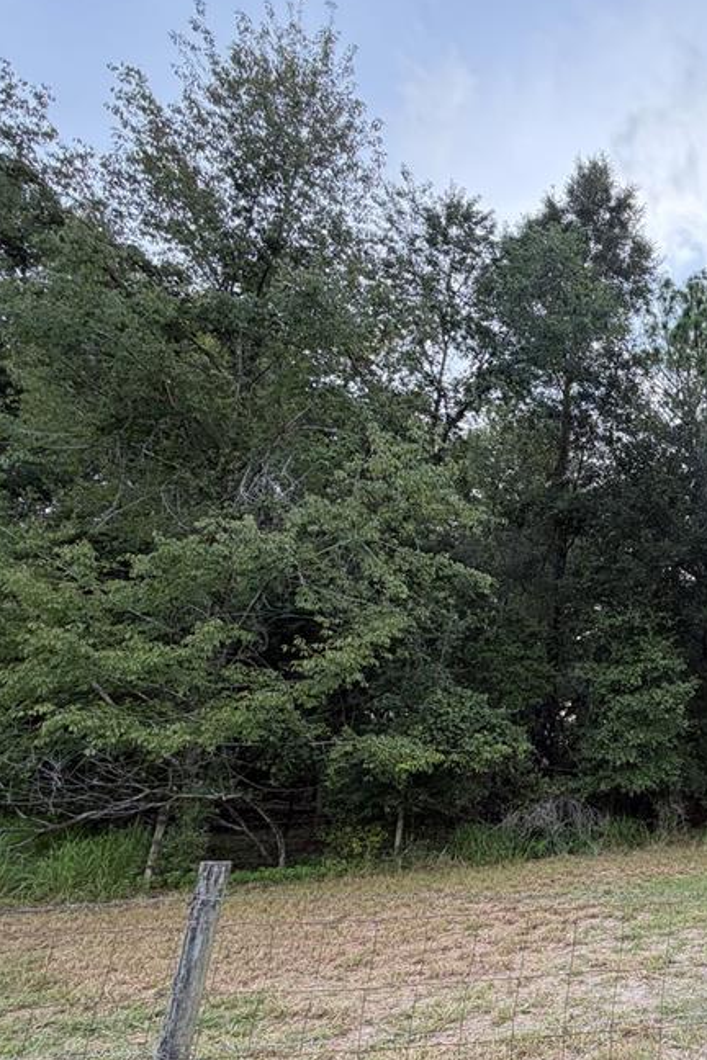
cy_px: 605
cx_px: 754
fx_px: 677
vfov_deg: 75.7
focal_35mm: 23
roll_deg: +0.3
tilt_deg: +12.4
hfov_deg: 44.1
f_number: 2.2
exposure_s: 1/331
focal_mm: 2.22
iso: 50
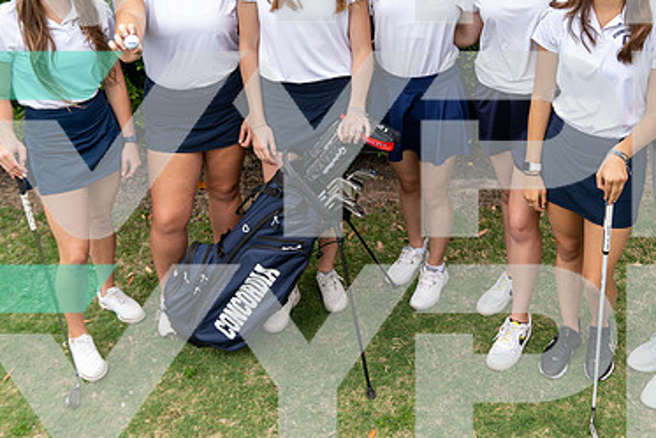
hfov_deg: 46.2
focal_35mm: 42
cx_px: 387
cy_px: 145
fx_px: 766
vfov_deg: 31.7
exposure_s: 1/250
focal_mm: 27
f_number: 4
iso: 100
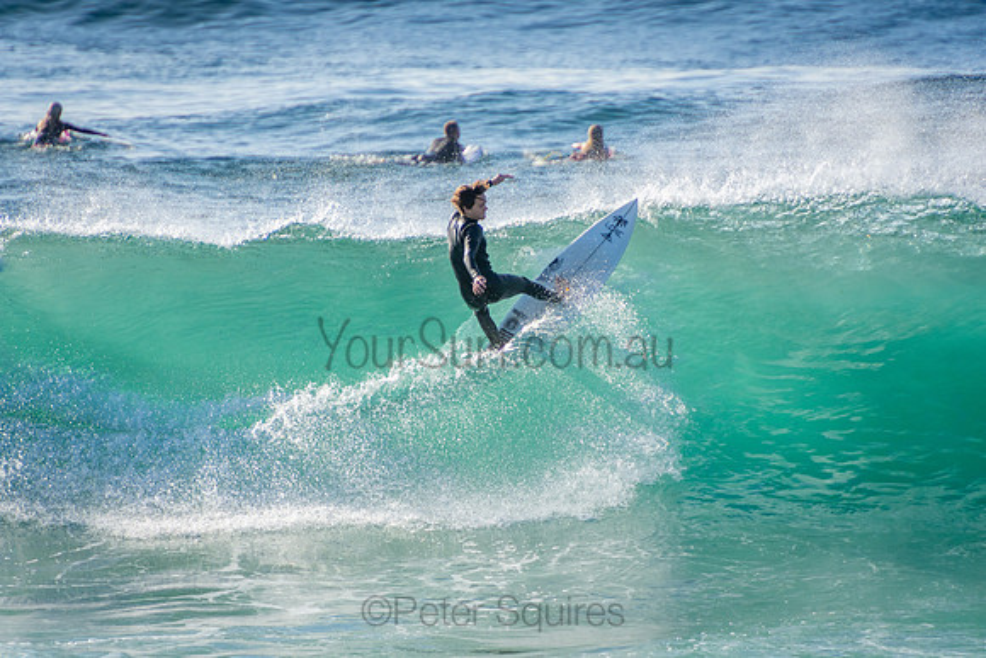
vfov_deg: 2.3
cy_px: 329
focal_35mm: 600
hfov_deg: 3.4
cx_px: 493
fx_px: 16436
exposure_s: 1/2000
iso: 250
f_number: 5.6
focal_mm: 400
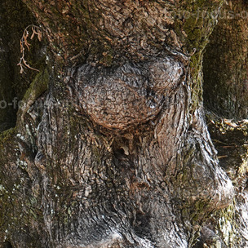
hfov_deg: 5.3
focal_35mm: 329
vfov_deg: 5.3
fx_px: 2667
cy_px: 314
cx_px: 50
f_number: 4
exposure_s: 1/125
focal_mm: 42.08
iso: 400
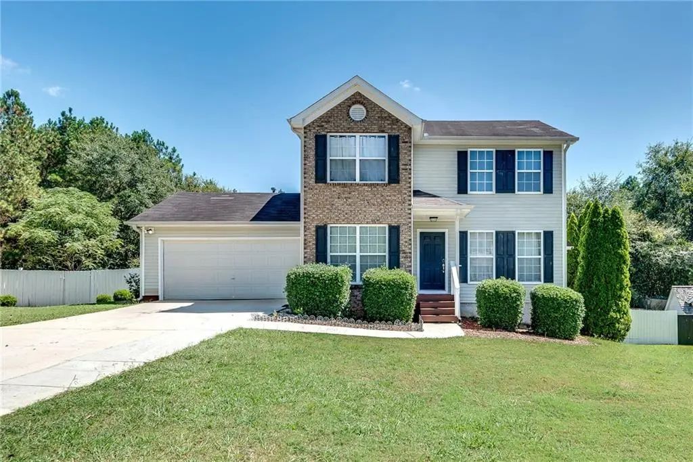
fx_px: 308
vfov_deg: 73.8
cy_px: 231
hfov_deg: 96.7
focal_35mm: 16
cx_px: 346
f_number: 8
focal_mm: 16
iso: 100
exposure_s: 1/250
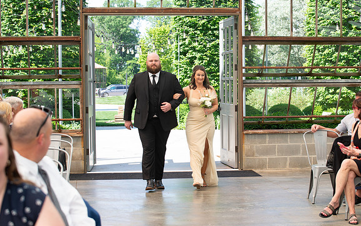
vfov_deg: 16.1
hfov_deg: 25.5
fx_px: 797
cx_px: 197
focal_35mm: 81
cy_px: 122
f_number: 5
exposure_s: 1/250
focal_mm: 70
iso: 160
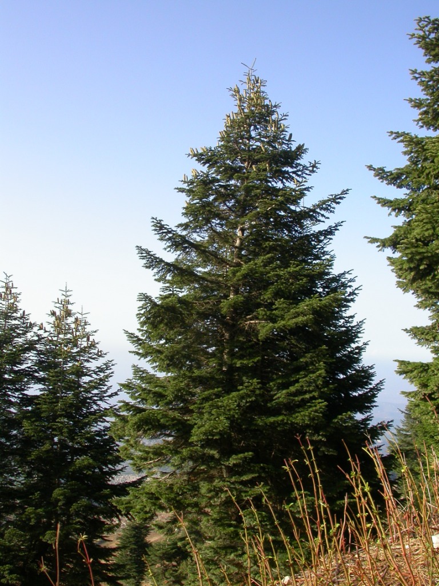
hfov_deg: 37.7
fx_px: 643
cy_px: 293
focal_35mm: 38
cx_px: 220
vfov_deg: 49.0
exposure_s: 1/171
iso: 100
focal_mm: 7.85
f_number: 7.5
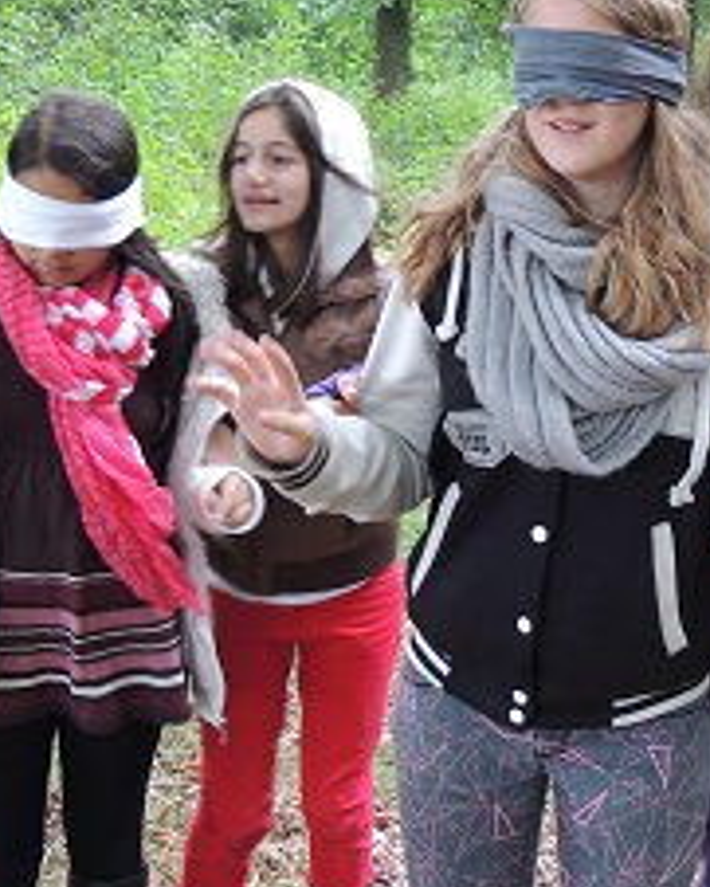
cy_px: 361
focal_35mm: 57
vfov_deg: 32.9
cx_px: 545
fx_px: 1496
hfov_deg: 26.3
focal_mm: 5.8
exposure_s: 1/30
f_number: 3.2
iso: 400
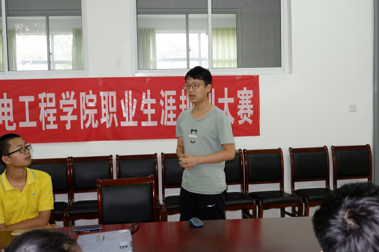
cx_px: 190
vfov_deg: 31.9
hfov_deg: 46.4
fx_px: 442
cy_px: 126
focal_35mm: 42
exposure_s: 1/42
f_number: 4.5
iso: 640
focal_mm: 28
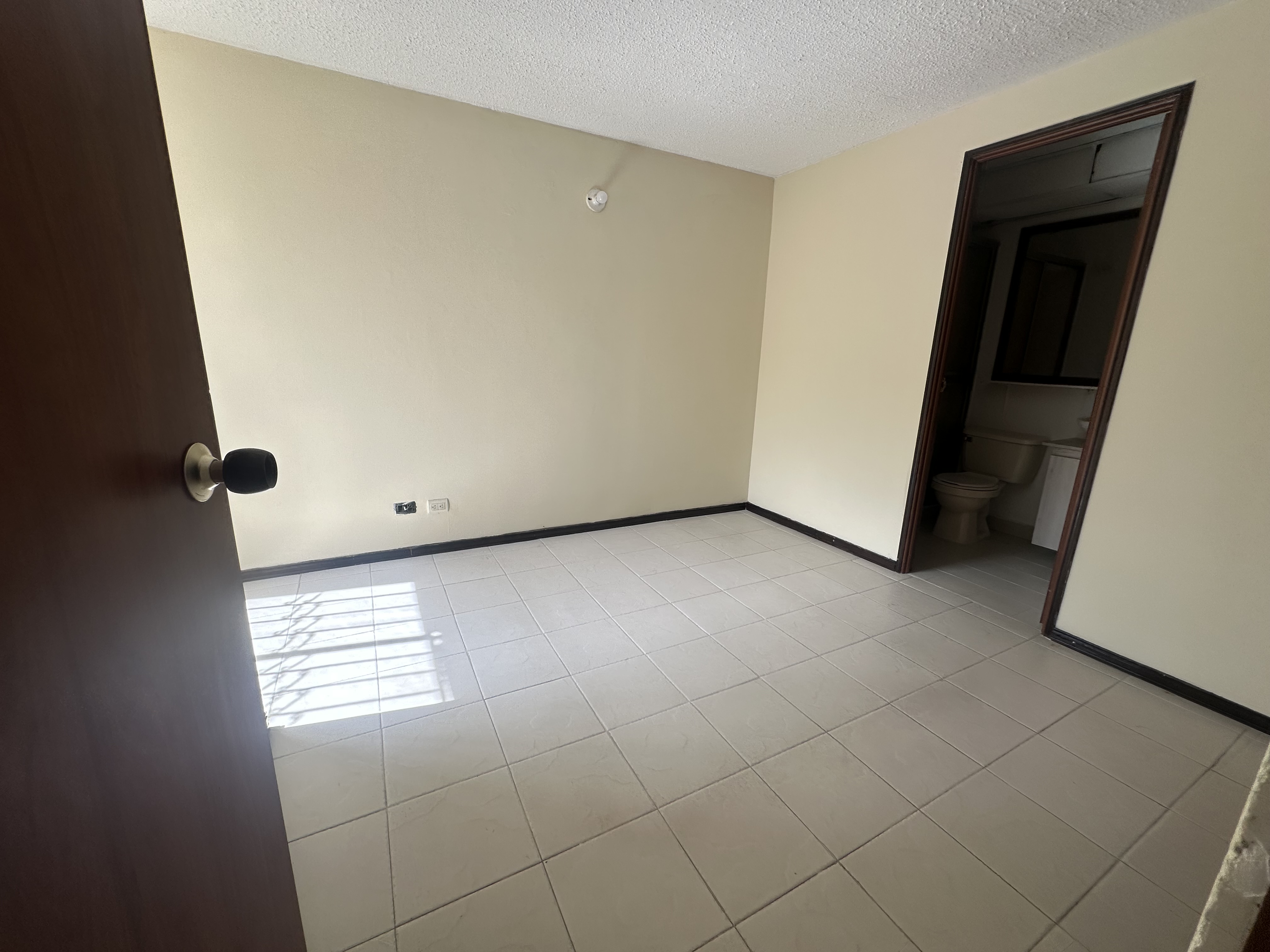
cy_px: 476
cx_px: 635
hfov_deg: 102.1
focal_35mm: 14
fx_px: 514
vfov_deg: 85.7
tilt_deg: -12.0
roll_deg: -1.2
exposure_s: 1/204
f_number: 2.2
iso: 40
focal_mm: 2.22
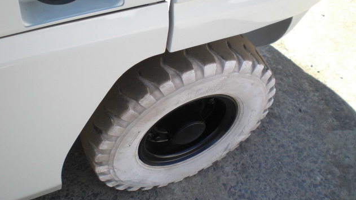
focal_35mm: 42
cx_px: 176
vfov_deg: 28.3
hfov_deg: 48.4
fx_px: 396
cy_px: 106
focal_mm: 6.3
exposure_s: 1/200
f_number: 3.1
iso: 64
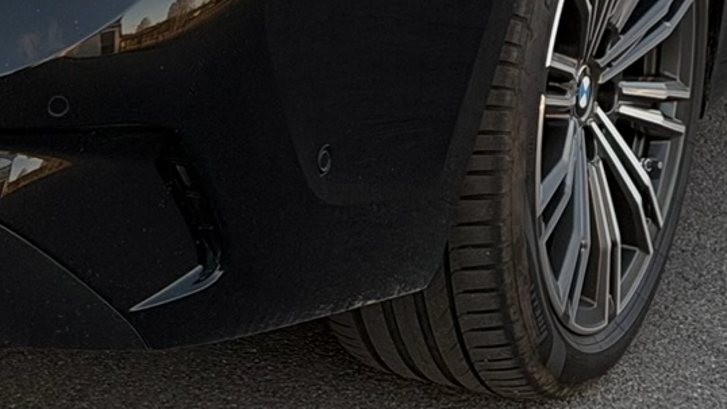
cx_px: 57
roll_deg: +0.0
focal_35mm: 199
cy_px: -358
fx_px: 3837
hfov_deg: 10.8
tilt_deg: -10.6
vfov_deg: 6.0
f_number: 1.78
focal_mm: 6.76
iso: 64
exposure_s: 1/289
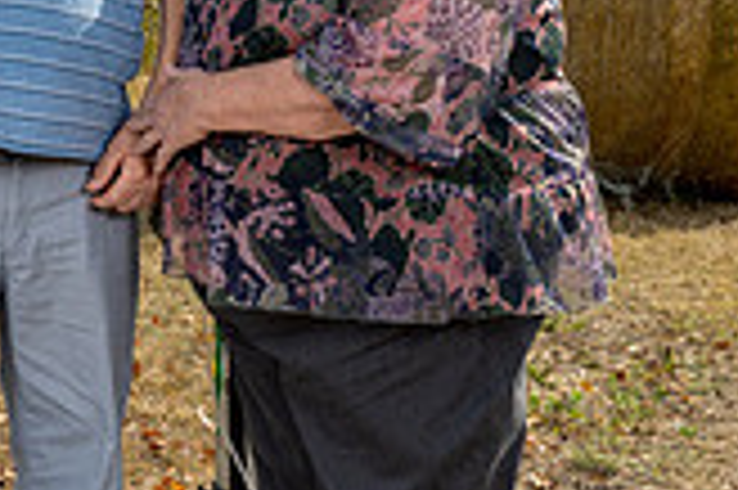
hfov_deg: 15.6
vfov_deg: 11.0
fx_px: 2539
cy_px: 173
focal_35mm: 124
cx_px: -256
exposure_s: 1/250
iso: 80
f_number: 9
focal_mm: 35
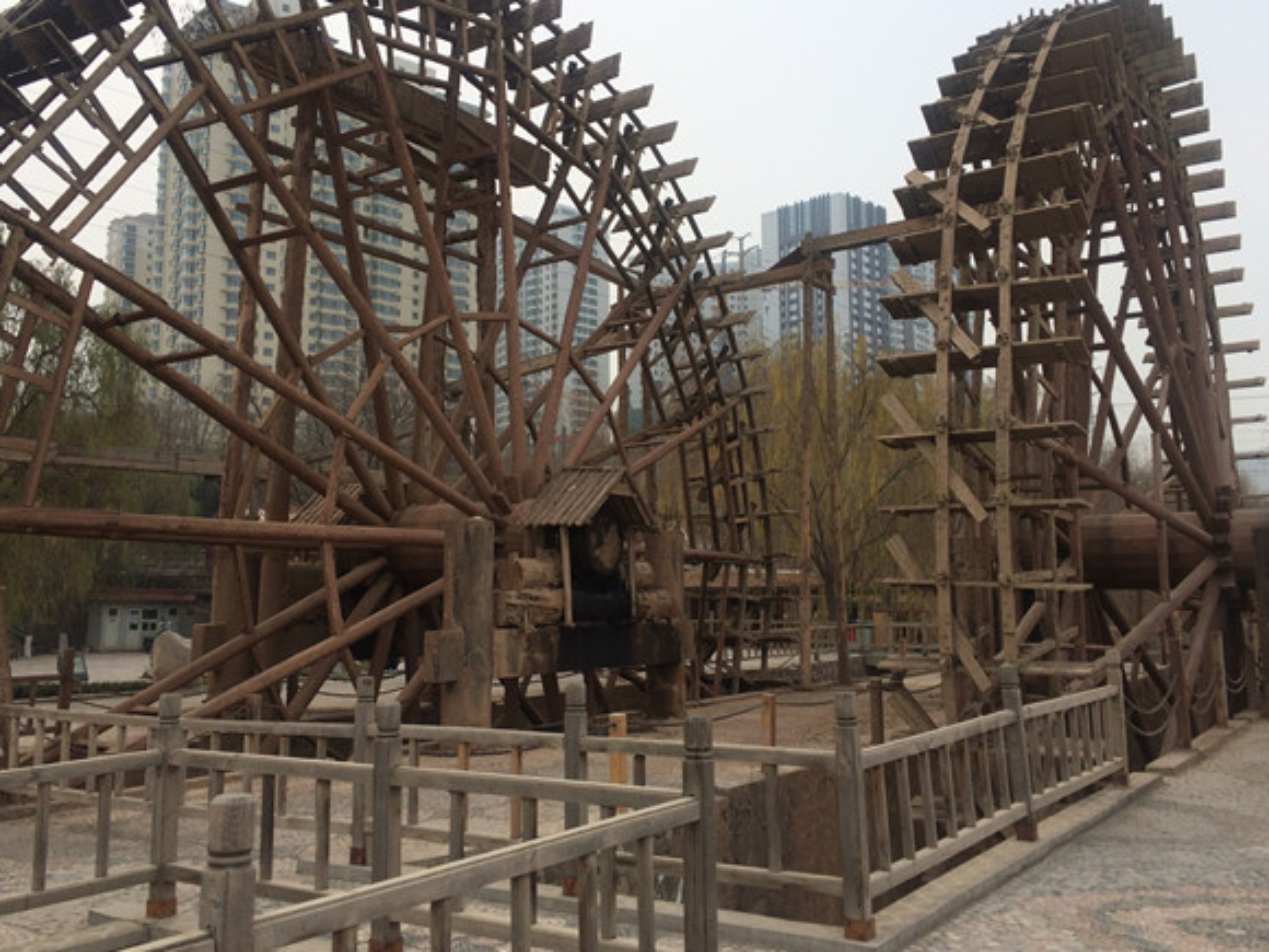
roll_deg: +1.7
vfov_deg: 44.1
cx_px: 615
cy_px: 431
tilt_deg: +6.2
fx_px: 1173
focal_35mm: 32
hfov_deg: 56.8
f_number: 2.2
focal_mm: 4.15
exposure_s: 1/1282
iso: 32
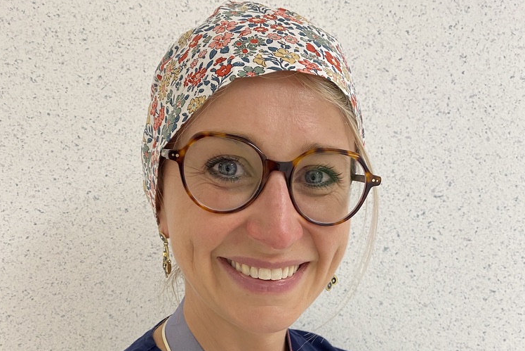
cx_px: 265
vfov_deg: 32.9
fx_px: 540
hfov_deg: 51.9
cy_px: 352
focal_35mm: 37
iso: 100
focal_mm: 4.25
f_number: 1.8
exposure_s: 1/43
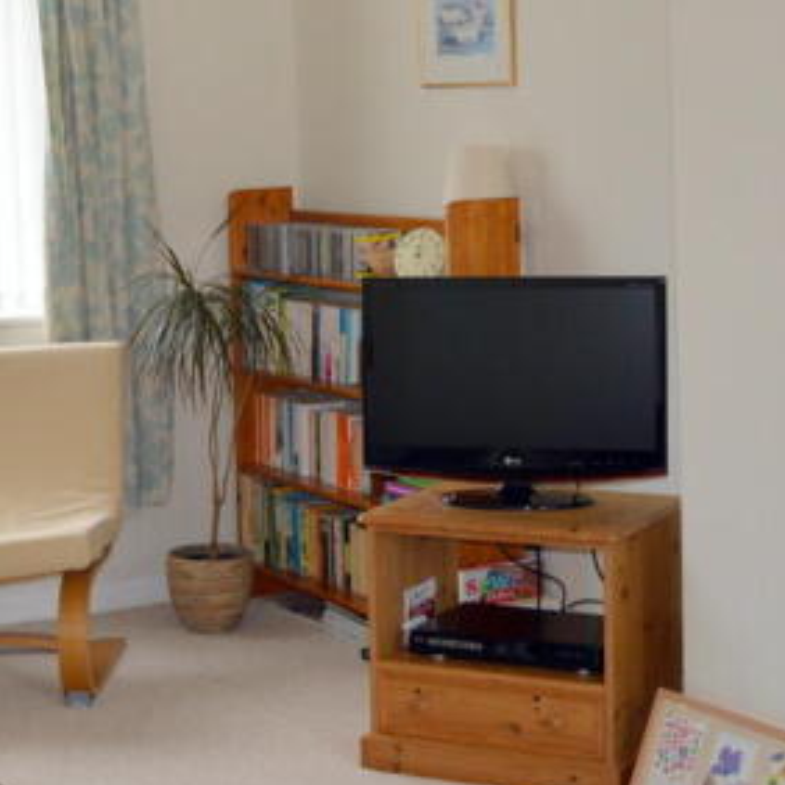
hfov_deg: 20.1
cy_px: 270
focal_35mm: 86
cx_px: 242
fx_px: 2206
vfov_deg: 20.1
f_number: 4.2
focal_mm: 29
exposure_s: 1/100
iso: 400
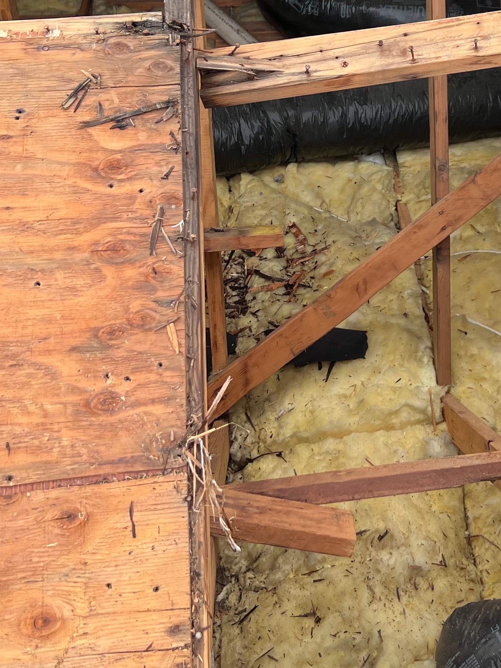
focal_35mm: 53
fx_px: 1023
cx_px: 458
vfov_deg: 35.3
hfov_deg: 26.5
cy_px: 164
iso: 50
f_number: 1.5
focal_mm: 5.7
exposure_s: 1/1183
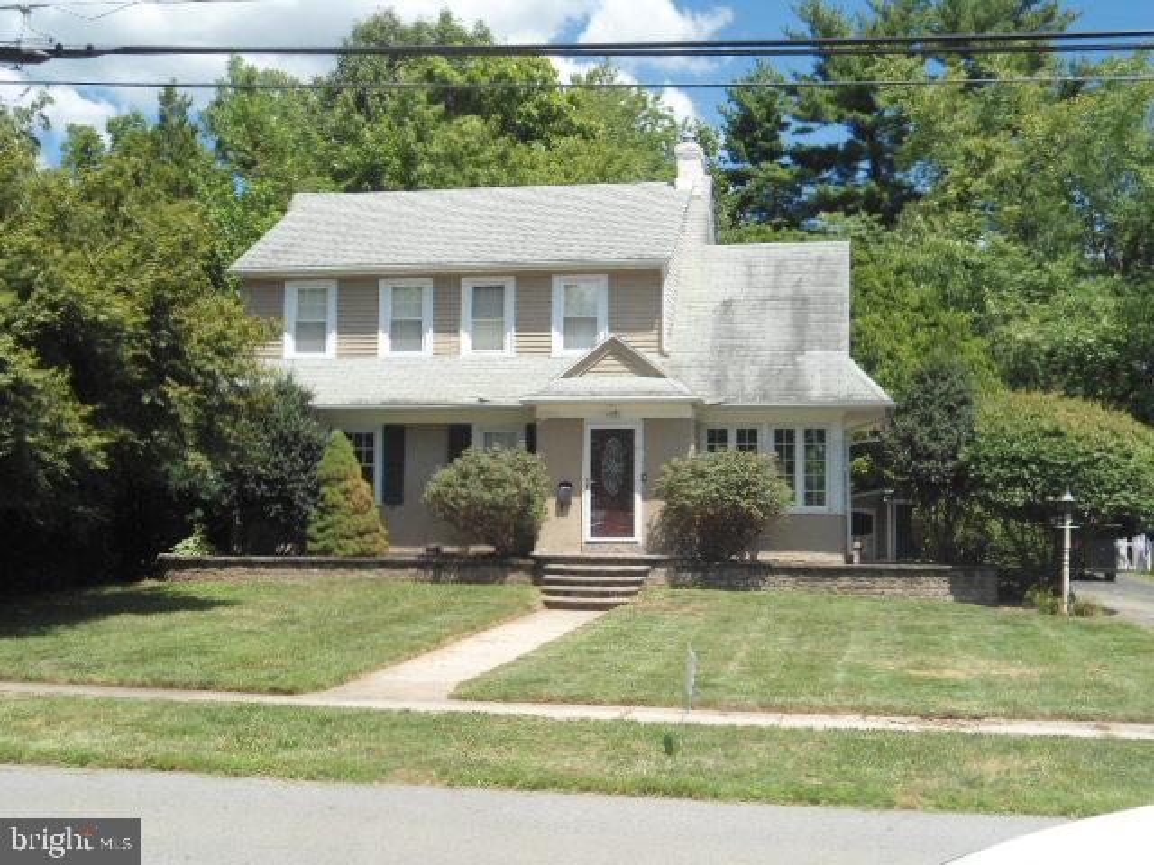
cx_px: 577
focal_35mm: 44
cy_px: 432
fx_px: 1467
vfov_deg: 32.9
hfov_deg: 42.9
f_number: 3.5
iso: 80
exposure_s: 1/640
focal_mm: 7.9
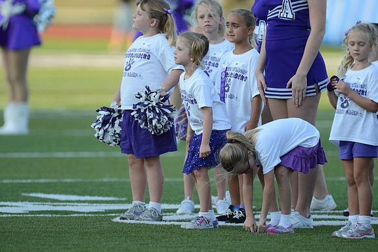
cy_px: 126
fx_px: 5776
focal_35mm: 550
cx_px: 189
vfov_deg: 2.5
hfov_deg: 3.7
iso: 800
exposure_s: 1/1250
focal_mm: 550
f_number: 4
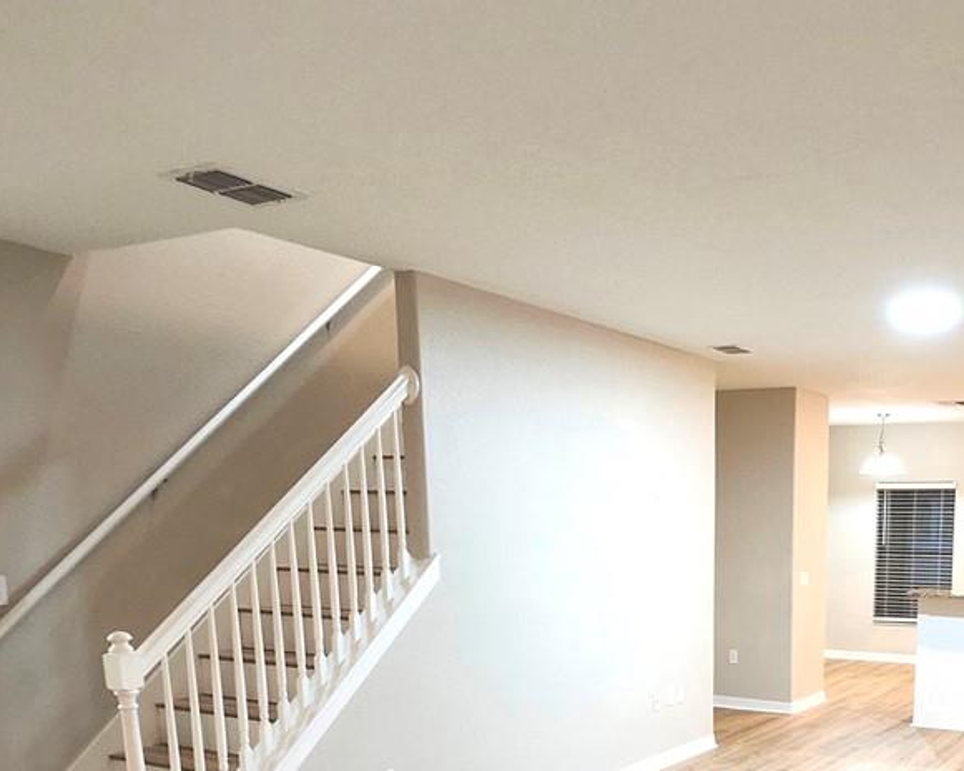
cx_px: 740
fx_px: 999
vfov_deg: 39.0
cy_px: 705
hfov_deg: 49.2
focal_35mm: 35
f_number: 2.2
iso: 320
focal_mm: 1.74
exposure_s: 1/30
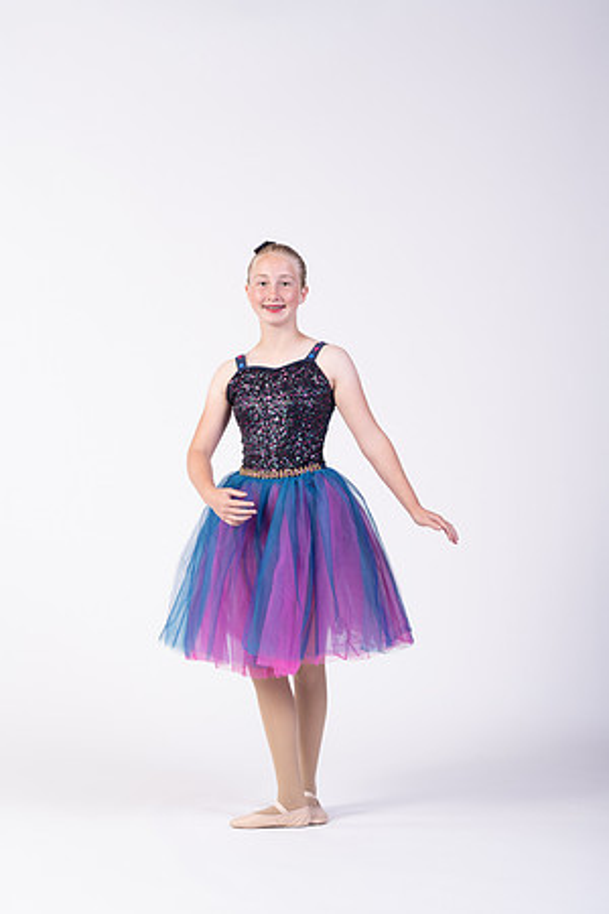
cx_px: 304
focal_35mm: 84
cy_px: 457
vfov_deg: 24.2
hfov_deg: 16.3
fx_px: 2131
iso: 400
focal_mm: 84
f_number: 6.3
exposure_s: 1/160
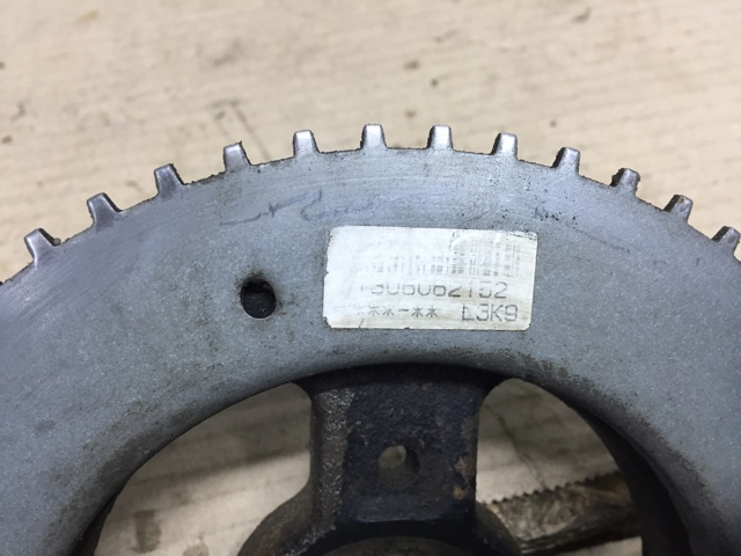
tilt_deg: -52.9
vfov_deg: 48.2
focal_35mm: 29
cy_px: 278
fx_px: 621
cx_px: 370
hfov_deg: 61.7
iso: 64
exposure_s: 1/33
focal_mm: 4.15
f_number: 2.2
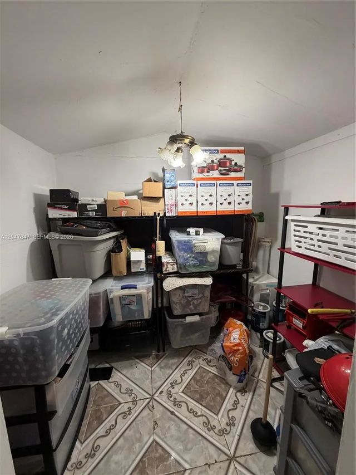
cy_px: 238
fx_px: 192
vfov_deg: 102.1
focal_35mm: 14
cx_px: 178
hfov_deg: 85.7
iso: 200
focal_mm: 2.22
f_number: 2.2
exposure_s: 1/60
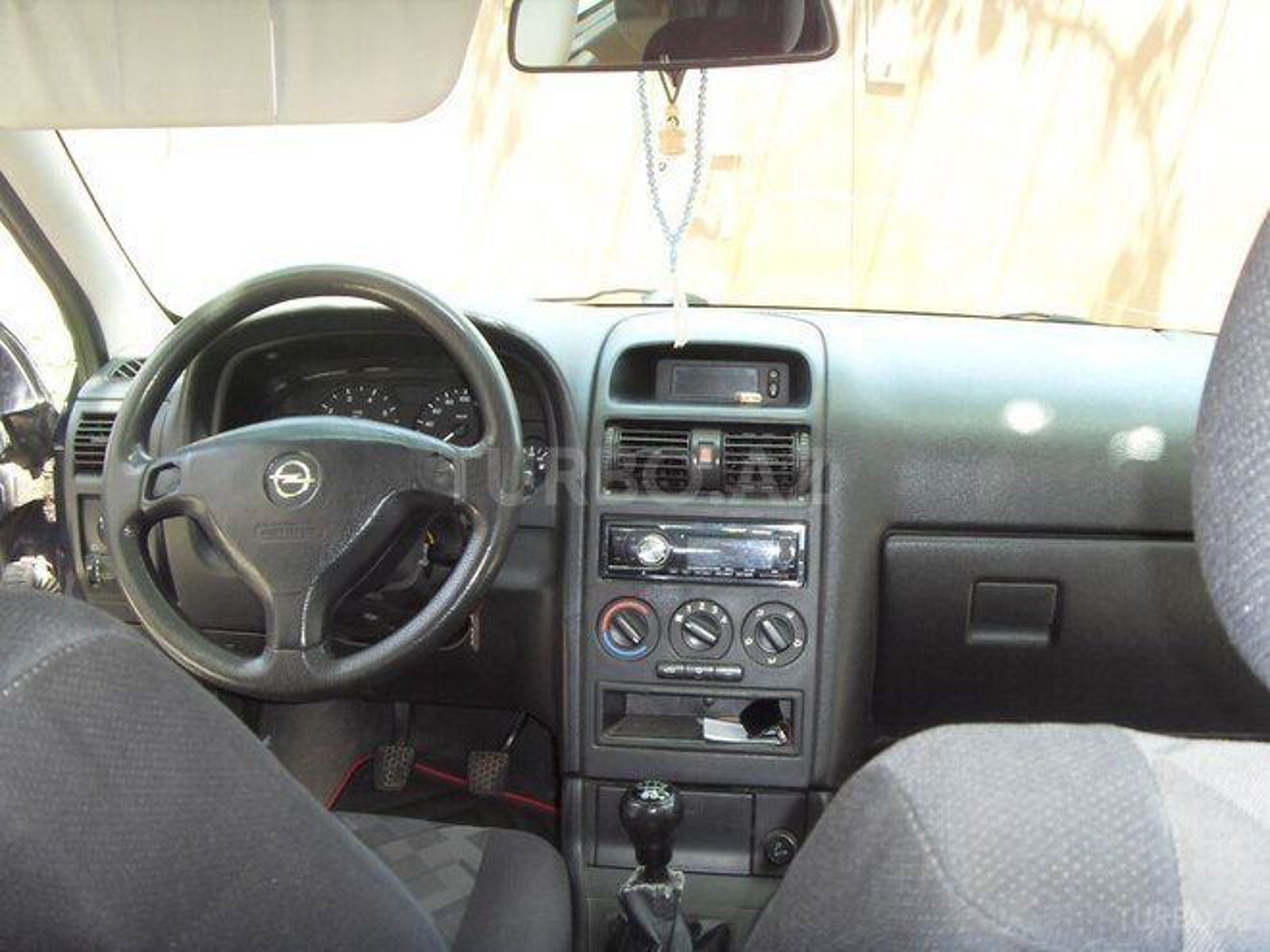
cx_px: 635
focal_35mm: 39
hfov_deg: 47.9
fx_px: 1431
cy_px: 476
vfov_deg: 36.8
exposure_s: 1/45
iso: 160
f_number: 3.5
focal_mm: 6.6
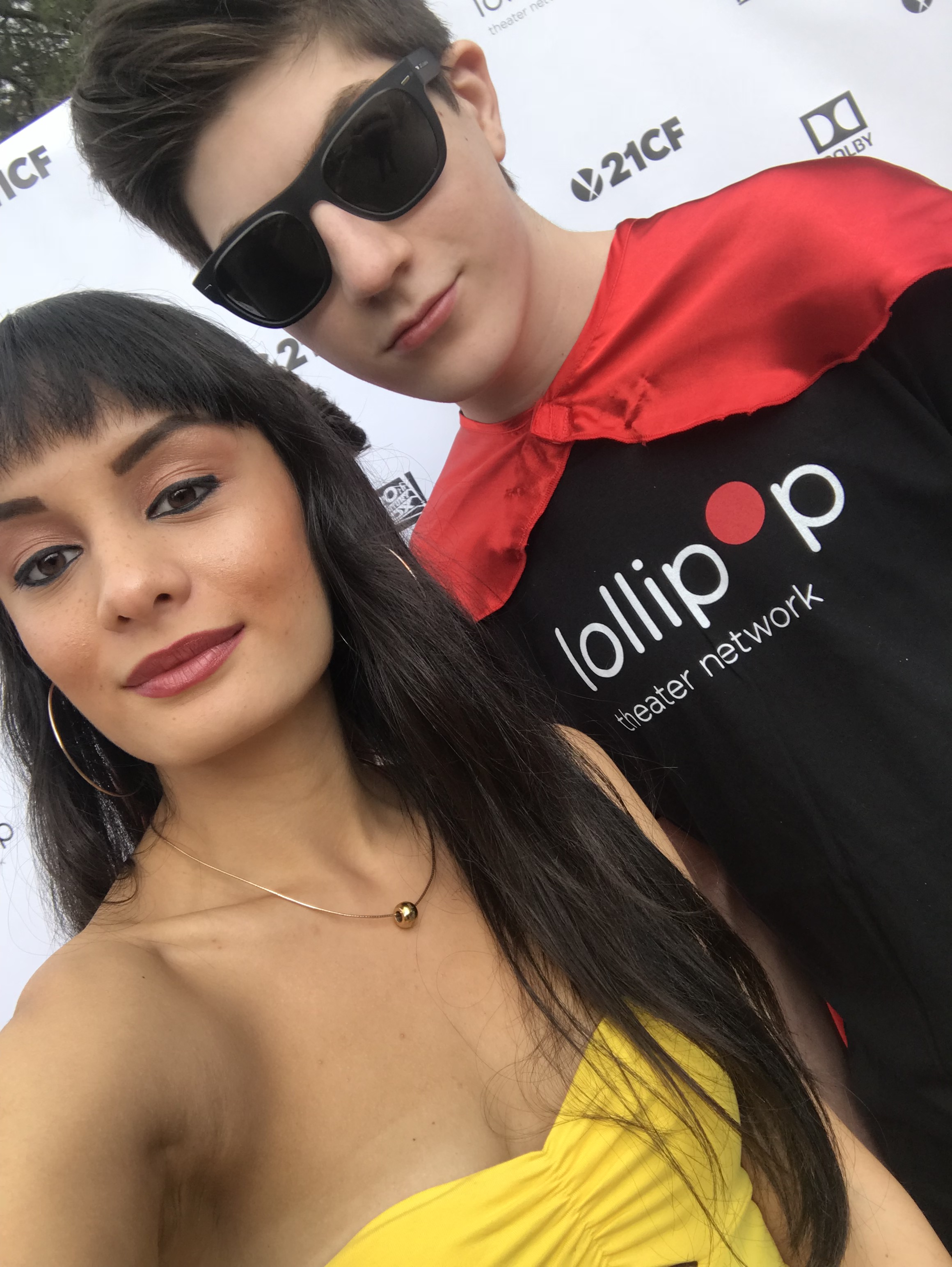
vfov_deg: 56.8
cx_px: 476
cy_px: 634
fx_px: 1172
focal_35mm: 32
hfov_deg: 44.2
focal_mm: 2.87
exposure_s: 1/255
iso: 25
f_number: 2.2
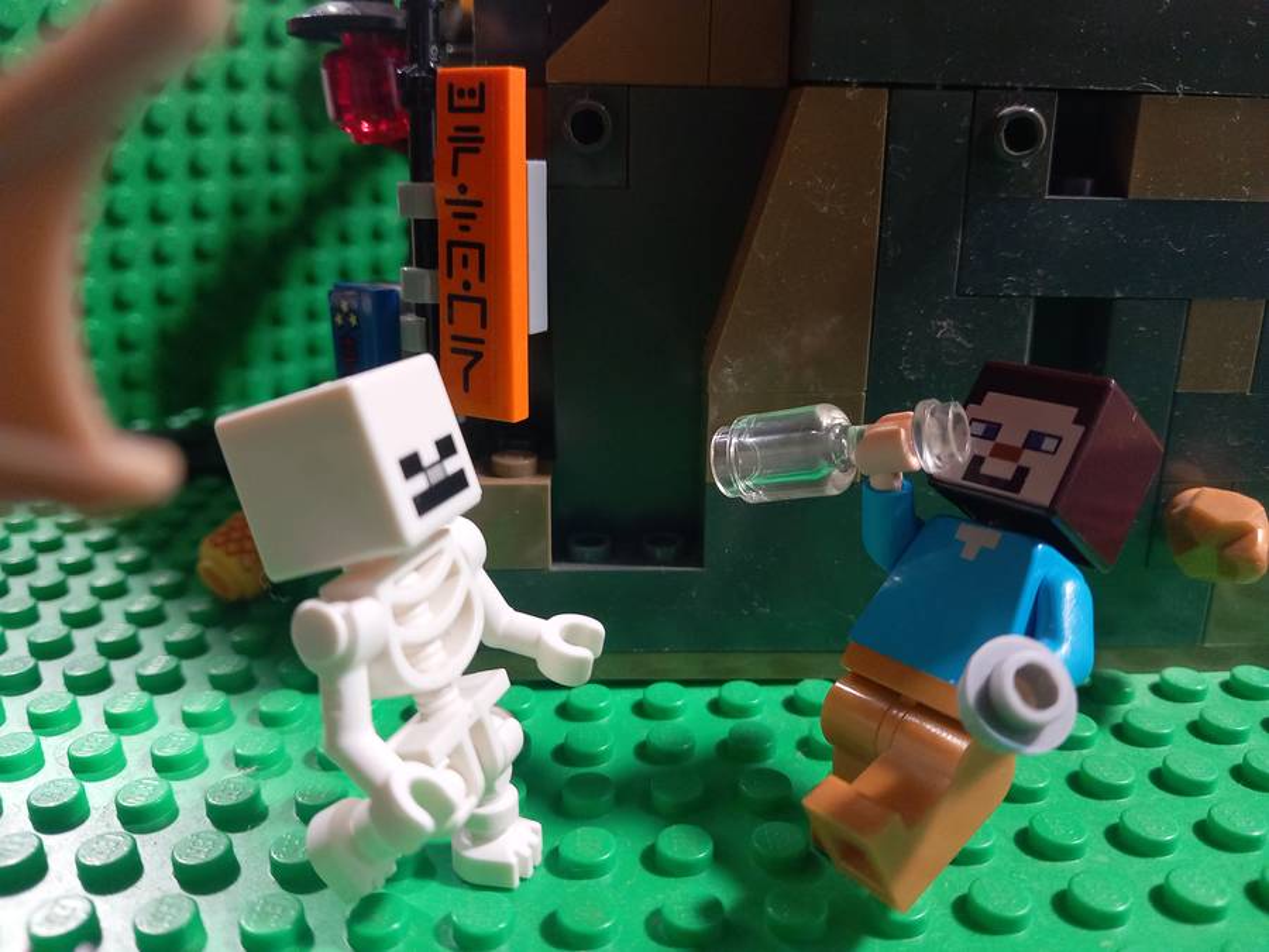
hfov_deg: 65.3
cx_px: 634
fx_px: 990
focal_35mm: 27
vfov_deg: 51.4
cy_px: 476
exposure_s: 1/33.3
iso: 200
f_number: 1.8
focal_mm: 4
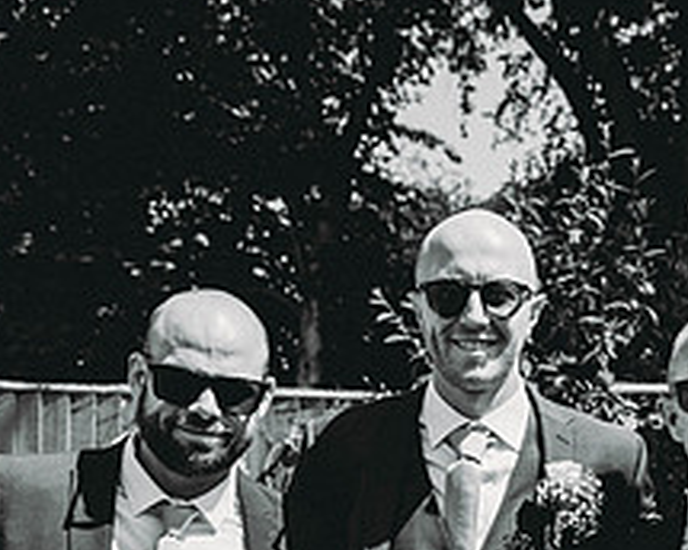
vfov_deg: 20.6
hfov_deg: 25.7
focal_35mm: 71
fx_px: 1446
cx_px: 650
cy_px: 600
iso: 320
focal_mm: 28
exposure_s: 1/1600
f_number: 4.5
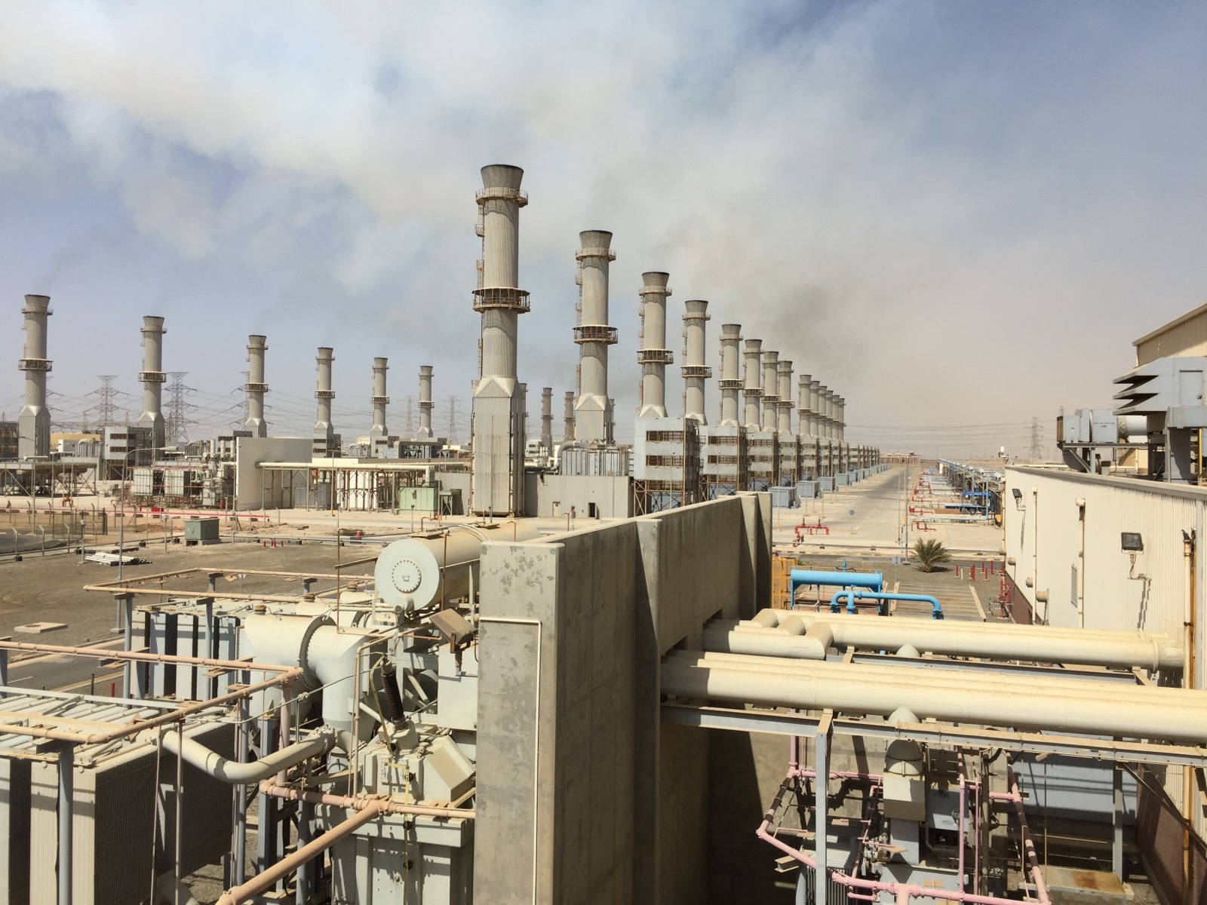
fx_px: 1011
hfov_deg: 61.7
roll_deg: -2.8
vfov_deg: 48.2
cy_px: 452
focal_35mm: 29
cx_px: 604
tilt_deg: +0.9
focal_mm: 4.15
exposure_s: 1/3597
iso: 32
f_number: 2.2
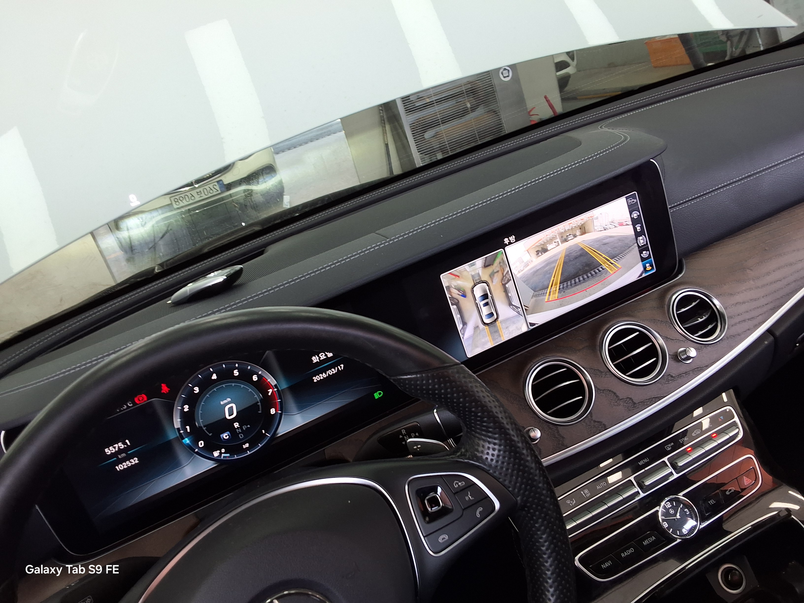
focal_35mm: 28
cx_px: 402
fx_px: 650
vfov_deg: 49.7
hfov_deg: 63.4
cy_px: 302
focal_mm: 2.91
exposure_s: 1/60
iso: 50
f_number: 1.9
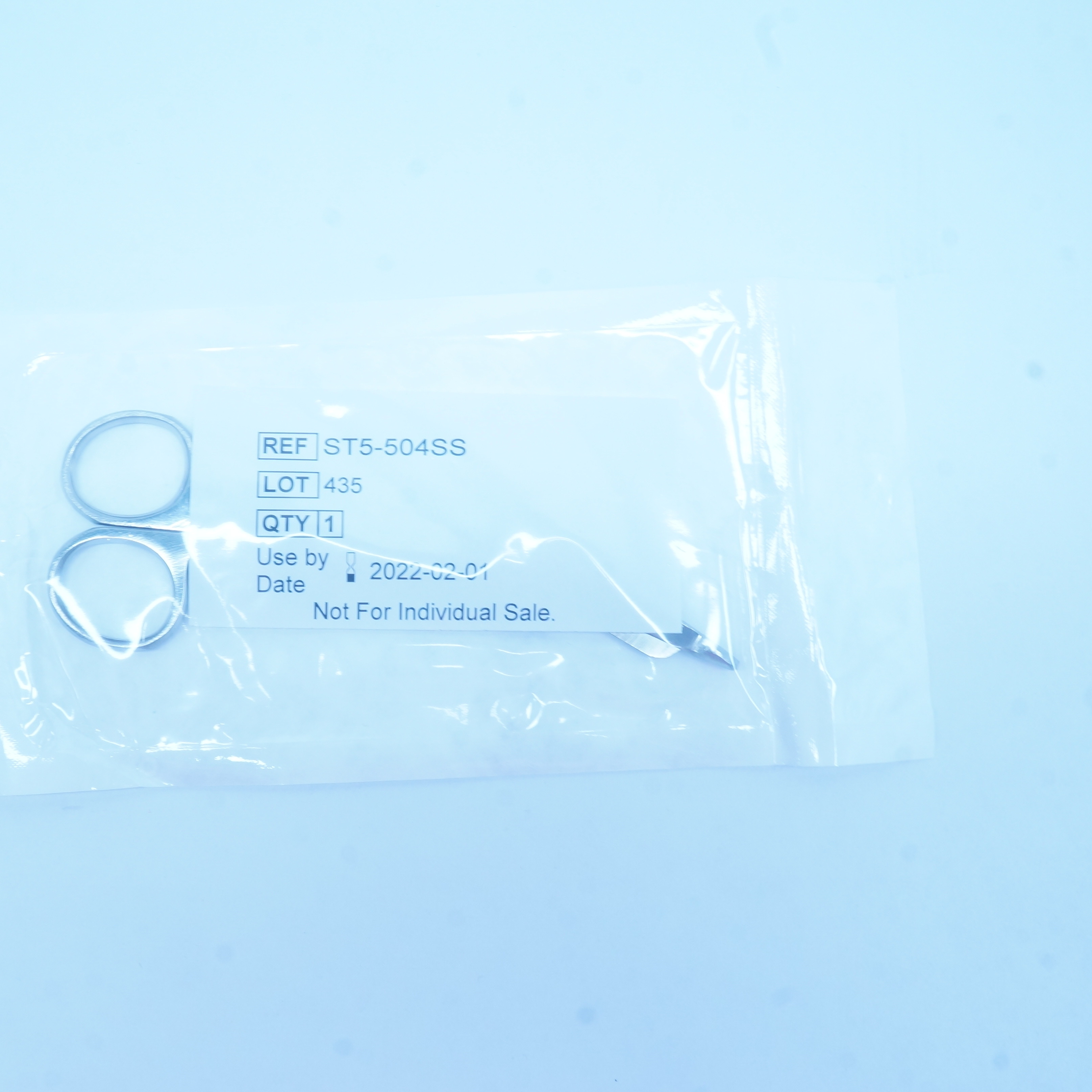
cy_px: 549
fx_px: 1451
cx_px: 365
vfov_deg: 41.3
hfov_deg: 40.7
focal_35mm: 41
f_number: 14
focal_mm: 21
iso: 400
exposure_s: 1/13
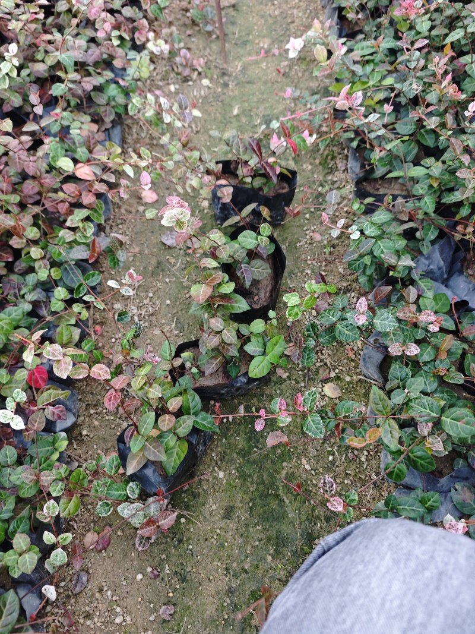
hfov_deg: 58.9
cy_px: 317
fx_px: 421
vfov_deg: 73.9
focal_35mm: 23
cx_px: 238
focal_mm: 6.55
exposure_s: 1/33.3
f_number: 1.6
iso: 640
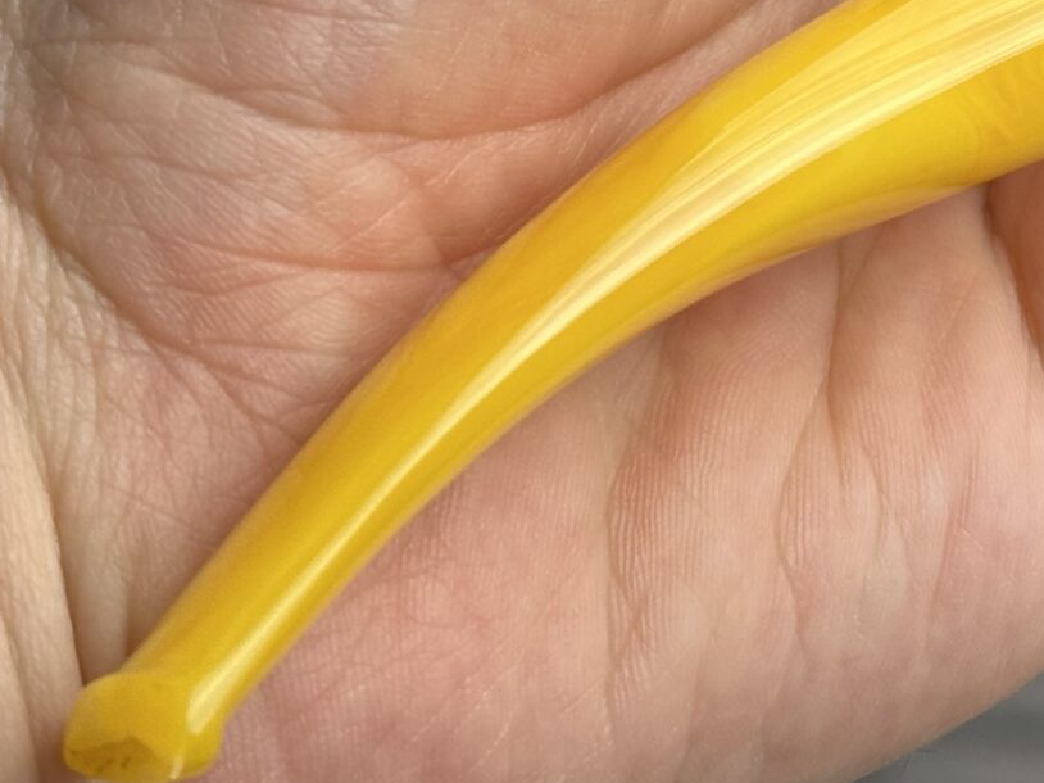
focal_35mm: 151
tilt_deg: -19.9
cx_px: 913
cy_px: -266
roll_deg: -4.1
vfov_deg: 9.6
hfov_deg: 13.0
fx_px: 4553
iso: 64
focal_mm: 6.86
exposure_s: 1/1289
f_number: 1.78
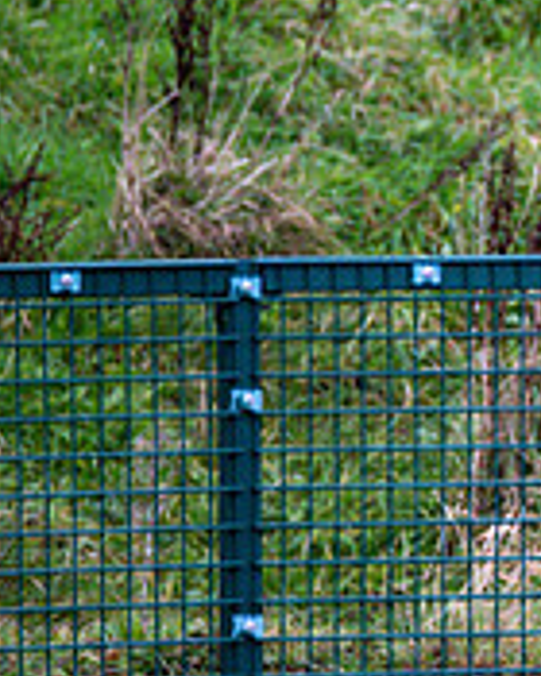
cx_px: 1047
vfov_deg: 2.1
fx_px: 18693
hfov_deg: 1.7
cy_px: 160
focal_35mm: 934
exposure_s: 1/640
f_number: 2.8
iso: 1800
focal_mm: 300
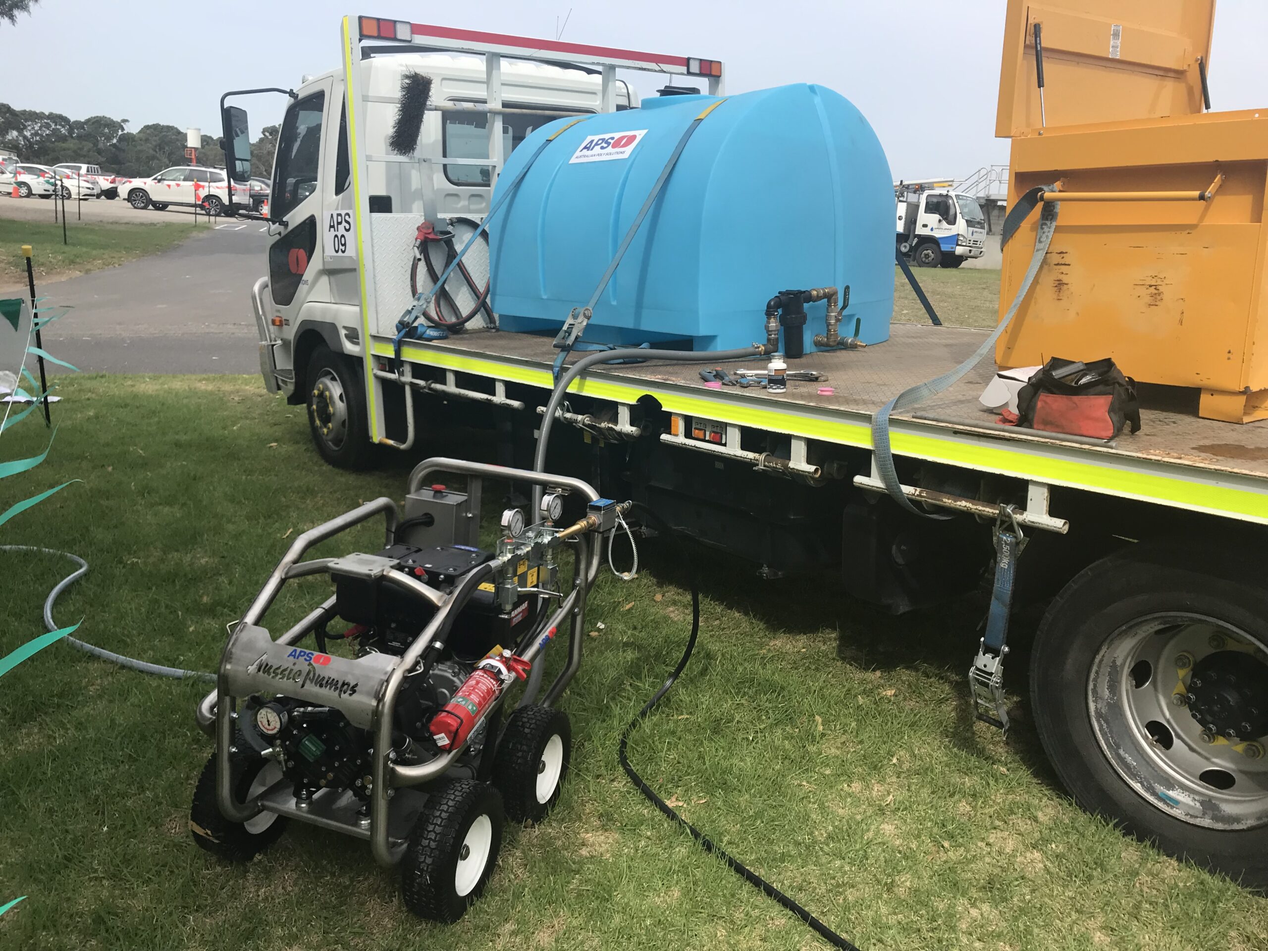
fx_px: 1026
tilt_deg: -12.5
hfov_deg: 63.4
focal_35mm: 28
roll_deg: -3.6
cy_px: 476
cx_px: 634
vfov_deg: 49.7
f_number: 1.8
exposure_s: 1/1808
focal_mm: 3.99
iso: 20
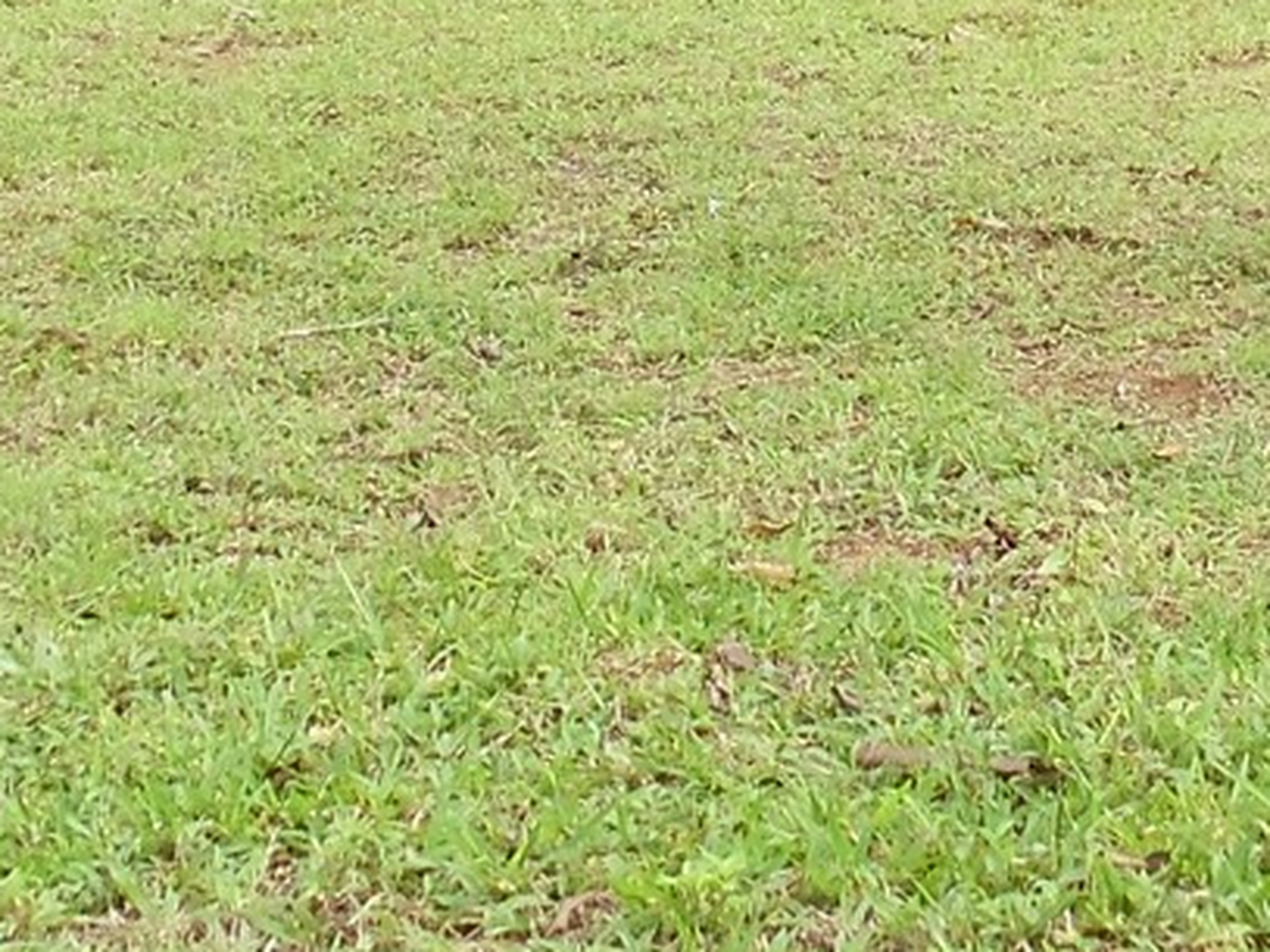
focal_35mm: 173
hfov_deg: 11.4
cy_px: -506
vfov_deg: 8.4
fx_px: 6345
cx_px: 1126
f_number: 3.5
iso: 80
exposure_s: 1/200
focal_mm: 6
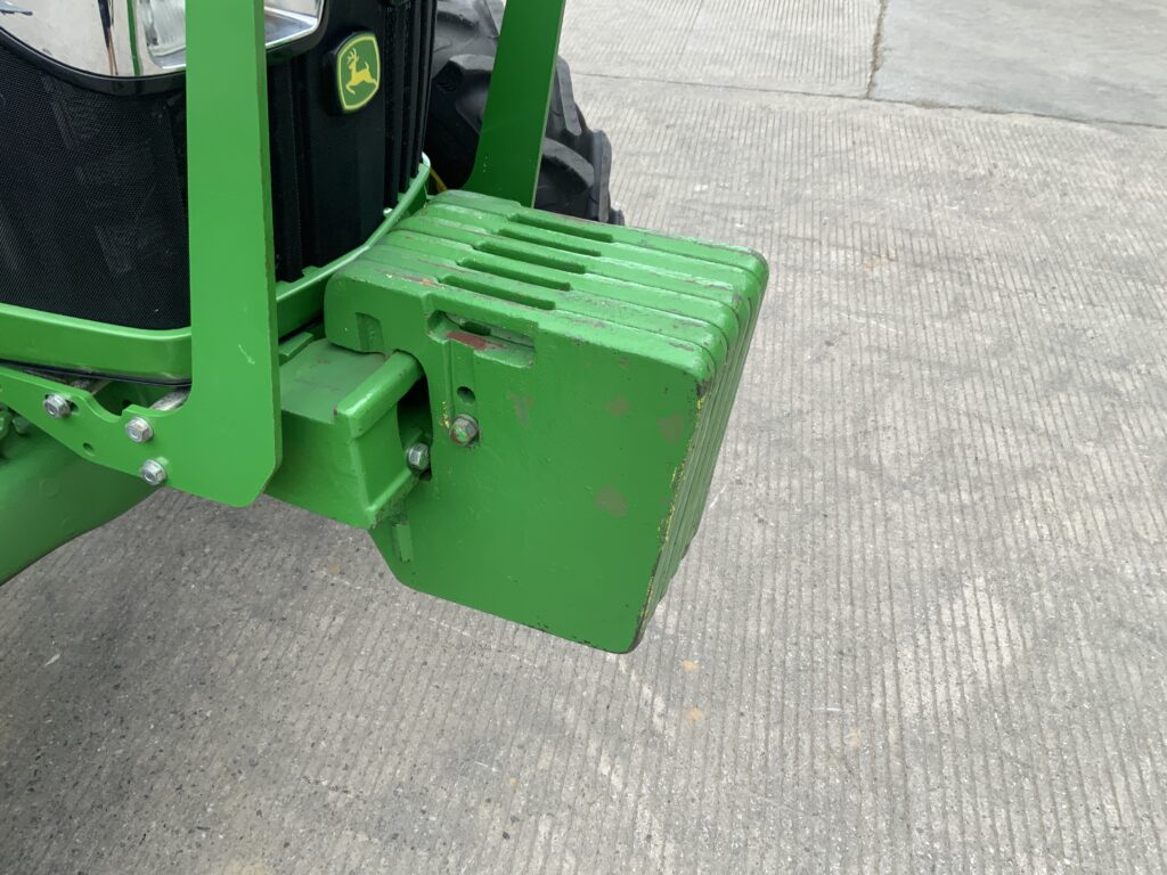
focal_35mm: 29
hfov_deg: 61.7
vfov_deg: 48.2
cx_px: 584
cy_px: 438
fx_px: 978
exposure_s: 1/269
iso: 16
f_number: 1.8
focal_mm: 3
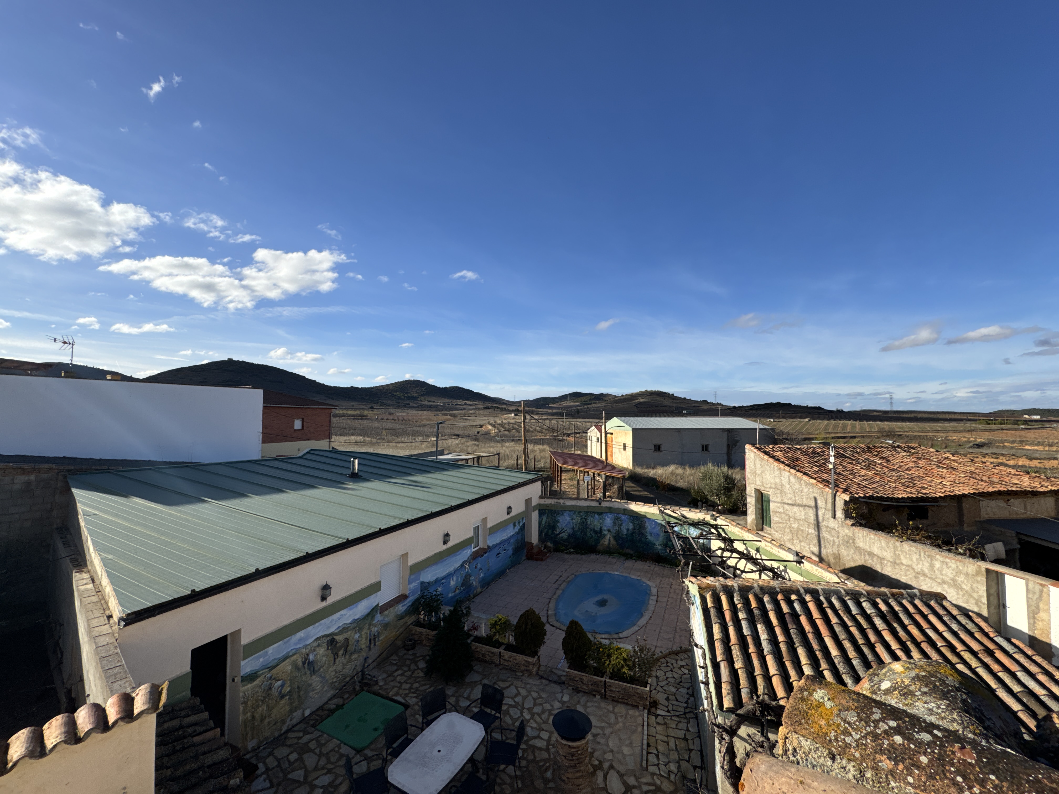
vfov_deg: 85.7
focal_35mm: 14
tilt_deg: +0.3
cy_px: 397
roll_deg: -0.9
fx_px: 428
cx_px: 530
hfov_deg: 102.1
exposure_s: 1/2273
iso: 50
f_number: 2.2
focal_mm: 2.22
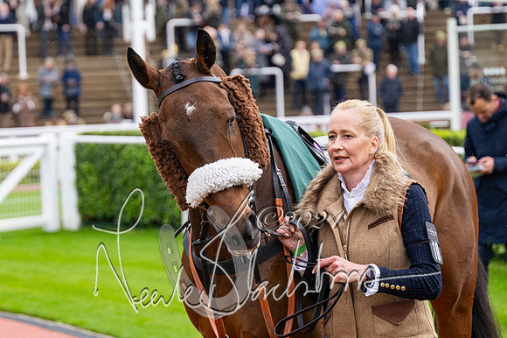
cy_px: 169
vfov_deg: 8.9
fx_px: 2168
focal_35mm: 154
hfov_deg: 13.3
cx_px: 254
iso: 800
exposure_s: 1/1600
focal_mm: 103
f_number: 4
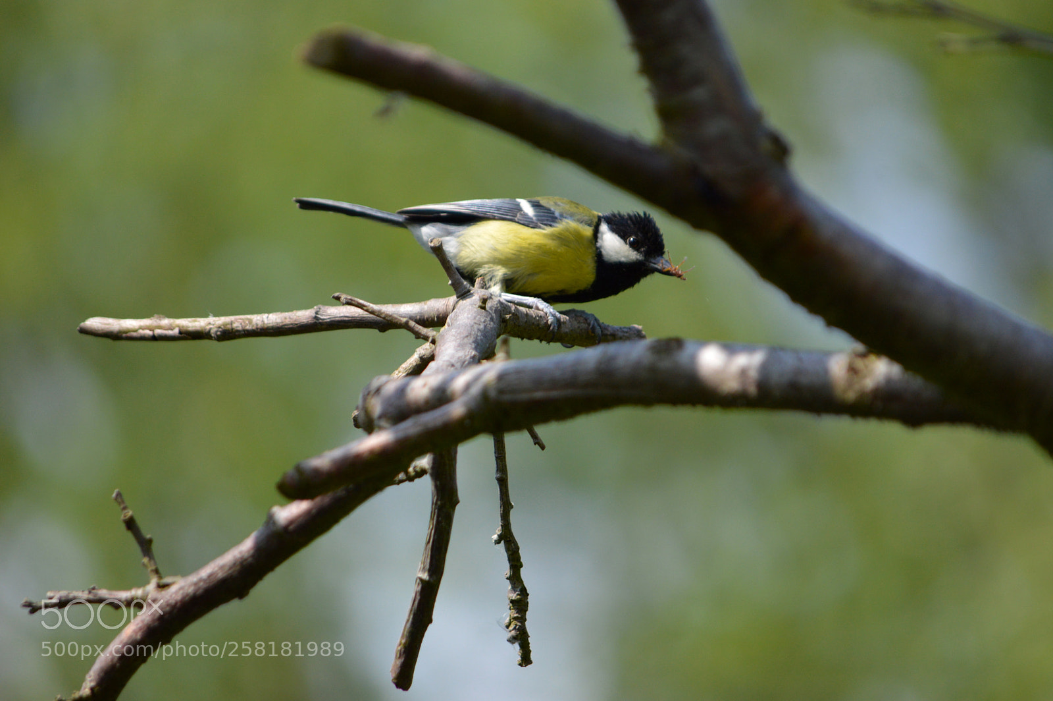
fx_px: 13151
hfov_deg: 4.6
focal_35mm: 450
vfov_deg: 3.0
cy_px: 350
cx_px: 526
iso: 400
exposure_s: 1/1000
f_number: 5.6
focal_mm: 300
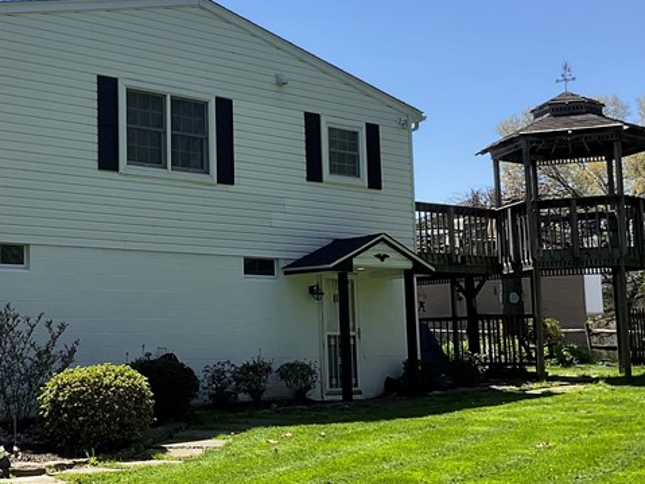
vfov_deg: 23.6
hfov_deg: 30.7
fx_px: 1155
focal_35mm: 62
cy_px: 208
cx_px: 159
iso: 16
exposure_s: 1/1377
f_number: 1.8
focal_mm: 3
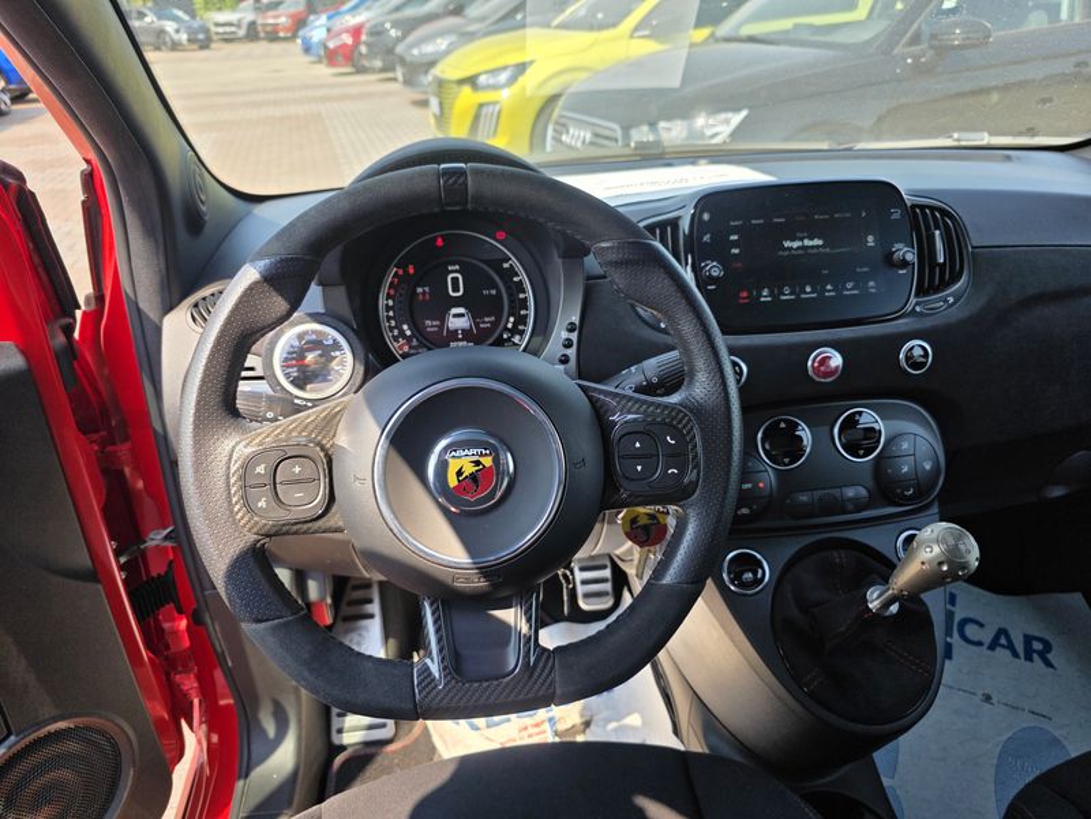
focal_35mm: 23
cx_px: 546
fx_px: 725
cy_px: 410
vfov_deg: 58.9
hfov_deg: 73.9
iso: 32
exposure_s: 1/359
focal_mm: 6.3
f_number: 1.7
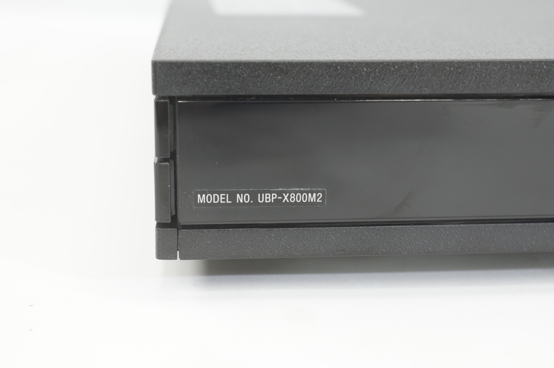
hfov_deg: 29.9
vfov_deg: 20.1
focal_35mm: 68
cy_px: 184
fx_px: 1038
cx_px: 277
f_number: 6.3
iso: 100
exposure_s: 1/8
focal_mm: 45
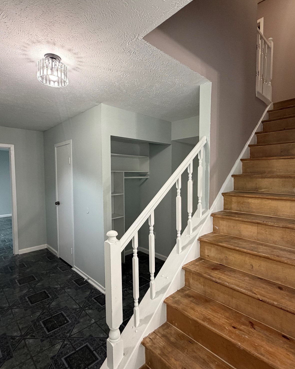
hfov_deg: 70.8
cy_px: 186
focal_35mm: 19
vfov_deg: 83.3
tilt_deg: -3.2
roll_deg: +0.1
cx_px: 148
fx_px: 207
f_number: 2.2
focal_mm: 2.22
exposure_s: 1/60
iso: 320
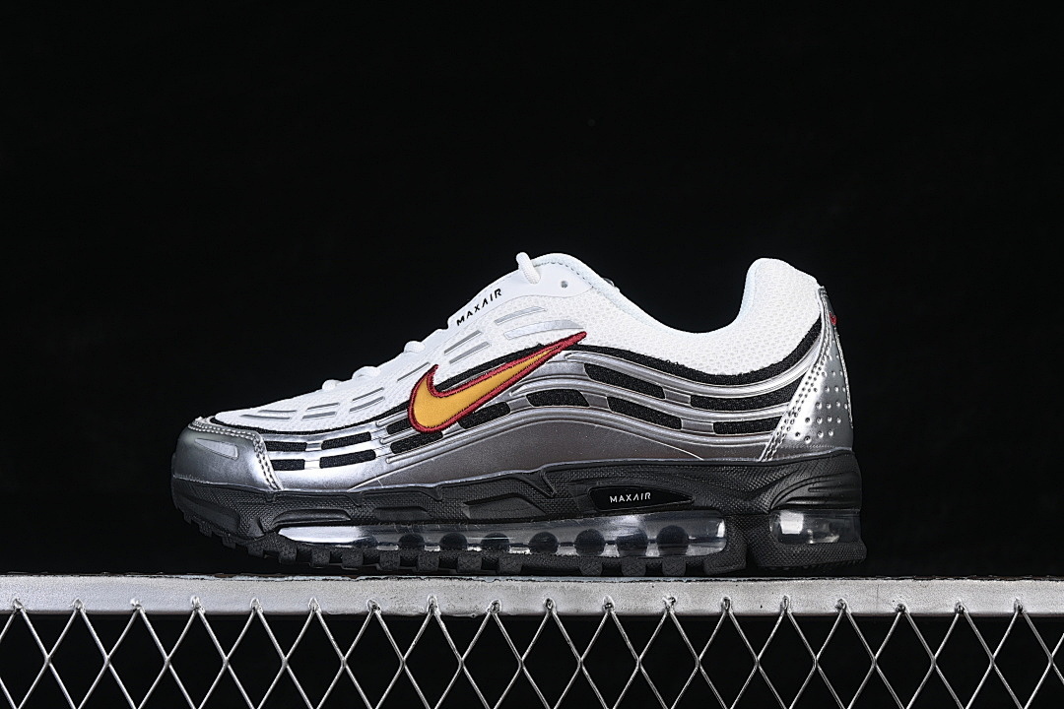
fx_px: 2216
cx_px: 532
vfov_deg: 18.2
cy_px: 354
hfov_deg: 27.0
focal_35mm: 75
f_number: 8
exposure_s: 1/80
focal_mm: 50
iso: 160
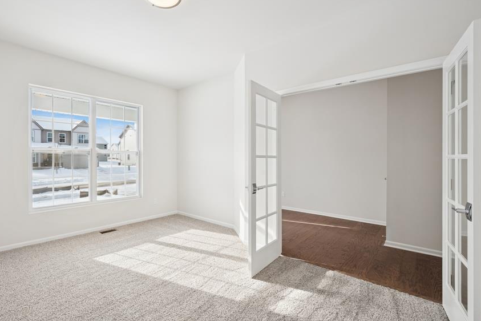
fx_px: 227
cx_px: 204
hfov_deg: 92.6
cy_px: 155
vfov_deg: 70.4
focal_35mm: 17
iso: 100
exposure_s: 1/10
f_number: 9
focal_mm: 14
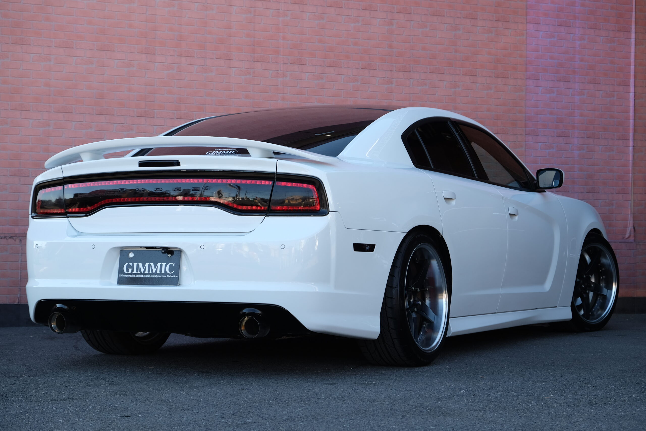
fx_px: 1489
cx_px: 323
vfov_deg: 16.5
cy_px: 216
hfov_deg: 24.5
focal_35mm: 83
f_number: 5
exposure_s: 1/140
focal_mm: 55
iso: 200
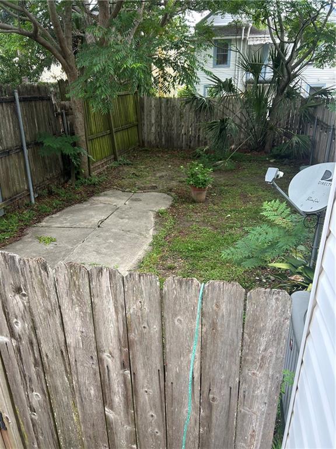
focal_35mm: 26
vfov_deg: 67.3
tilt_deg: -21.4
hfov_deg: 53.1
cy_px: 224
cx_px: 168
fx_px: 336
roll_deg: +0.6
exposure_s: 1/121
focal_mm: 5.7
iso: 64
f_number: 1.5
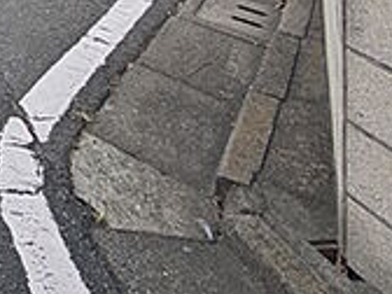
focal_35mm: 50
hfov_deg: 25.9
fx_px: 566
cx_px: -222
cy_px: -224
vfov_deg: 20.9
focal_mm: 1.83
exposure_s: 1/925
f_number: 2.2
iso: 53
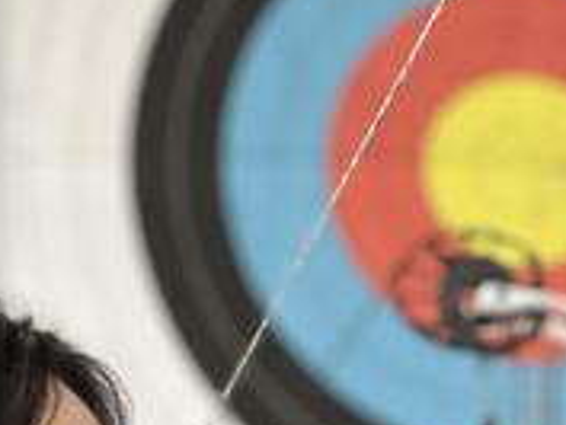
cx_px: 185
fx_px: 3894
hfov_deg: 8.3
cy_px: 614
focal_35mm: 238
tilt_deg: +12.2
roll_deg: -0.8
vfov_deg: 6.2
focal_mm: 9
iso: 400
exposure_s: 1/33
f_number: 2.8
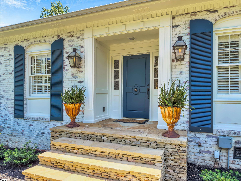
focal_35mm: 24
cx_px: 120
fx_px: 167
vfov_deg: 56.8
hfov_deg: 71.6
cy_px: 90
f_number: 1.8
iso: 100
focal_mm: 6.76
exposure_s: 1/1250
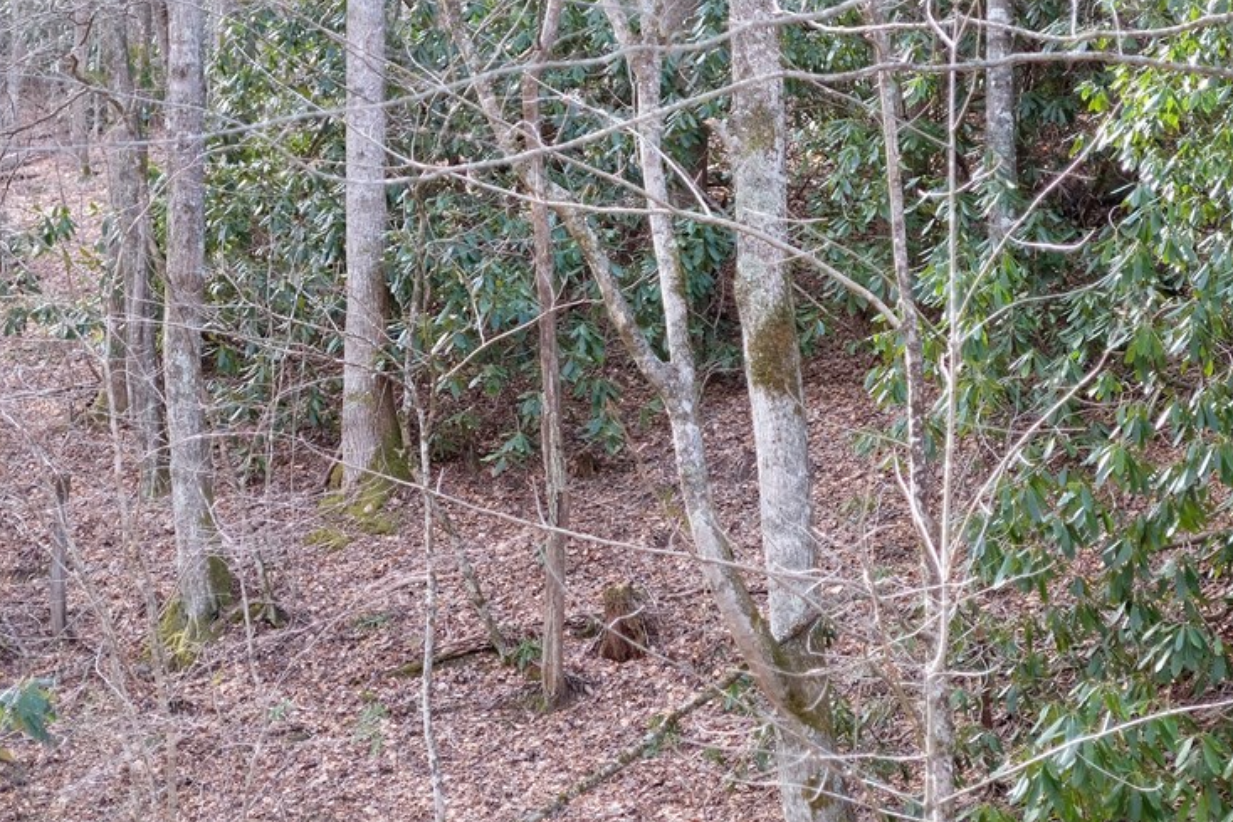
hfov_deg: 28.5
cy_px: 378
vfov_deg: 19.2
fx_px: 2431
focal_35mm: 71
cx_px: 611
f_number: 1.8
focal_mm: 32
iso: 200
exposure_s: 1/320
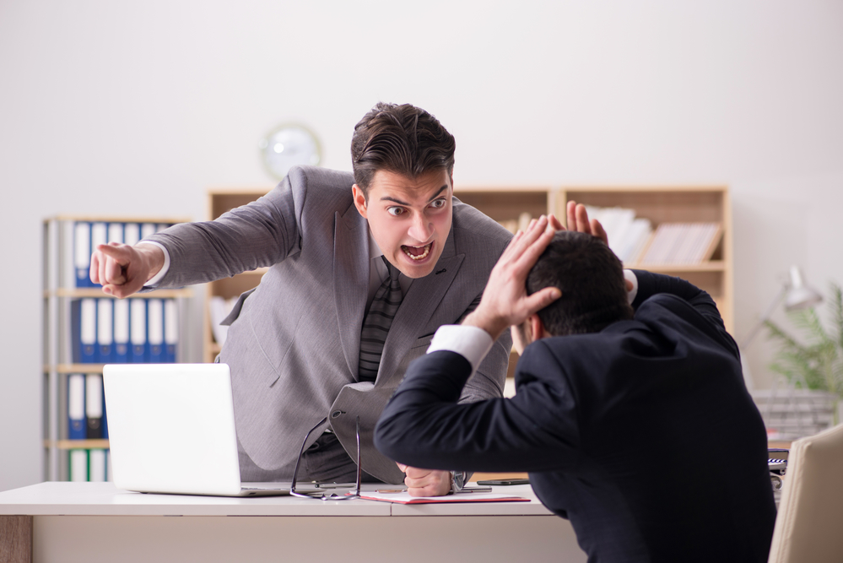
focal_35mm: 105
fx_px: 2460
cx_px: 422
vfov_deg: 13.1
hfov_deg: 19.4
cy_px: 282
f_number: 4
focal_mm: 105
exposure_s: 1/100
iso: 160
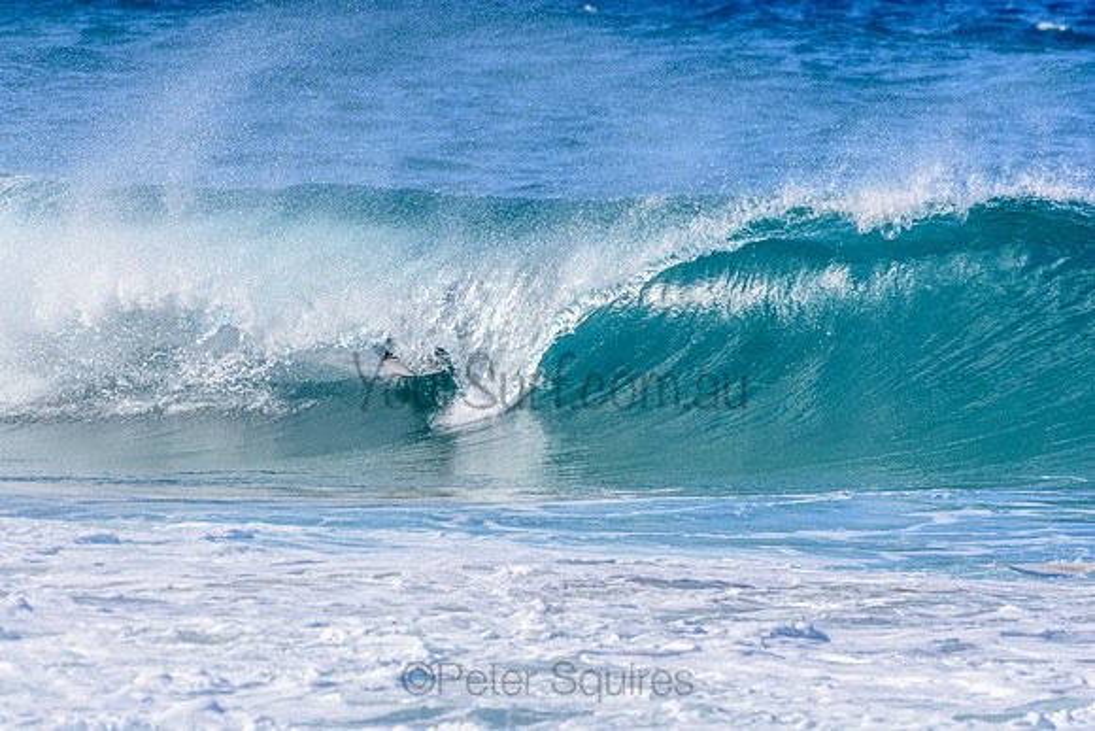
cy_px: 366
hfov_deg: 2.7
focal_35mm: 750
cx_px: 548
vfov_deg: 1.8
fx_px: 22820
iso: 280
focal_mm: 500
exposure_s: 1/2000
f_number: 5.6
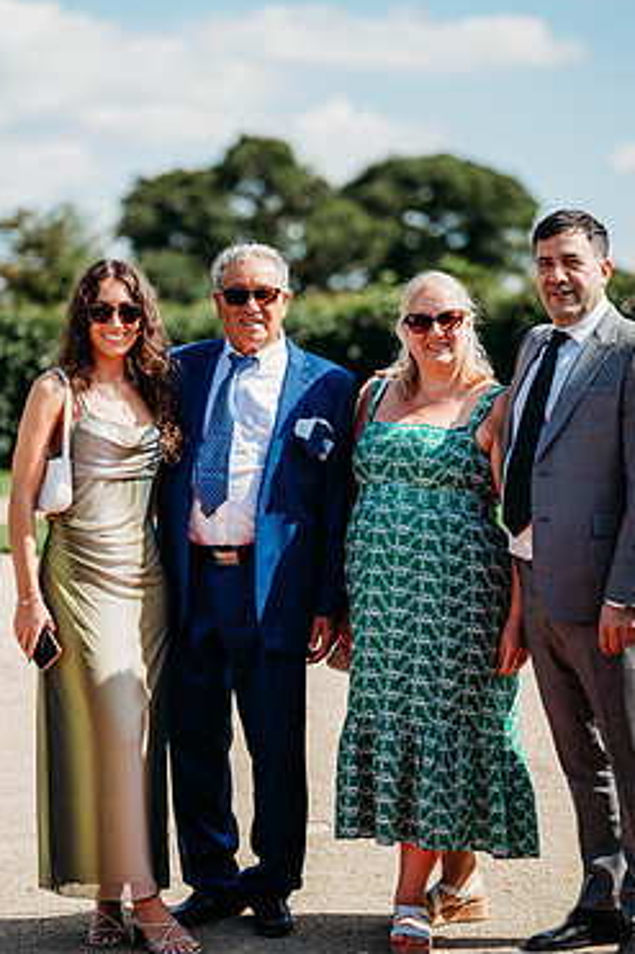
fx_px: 2728
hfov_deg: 13.3
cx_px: 361
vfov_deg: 19.8
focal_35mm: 103
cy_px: 507
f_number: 2
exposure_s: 1/3200
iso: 100
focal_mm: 85
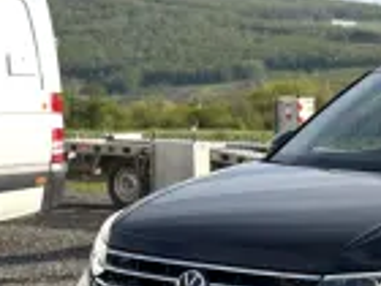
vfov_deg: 12.0
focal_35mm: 123
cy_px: 261
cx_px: 438
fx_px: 1354
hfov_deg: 15.5
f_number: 1.78
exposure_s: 1/4587
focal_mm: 6.76
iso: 64
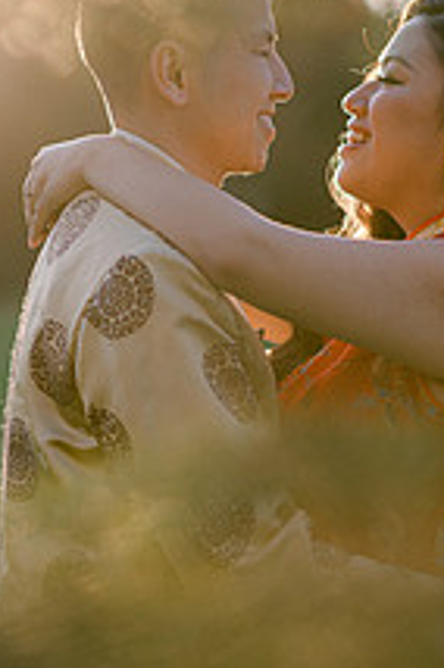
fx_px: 3322
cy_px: 306
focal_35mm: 179
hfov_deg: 7.6
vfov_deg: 11.5
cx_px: 177
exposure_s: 1/1600
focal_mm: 85
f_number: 2
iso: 200
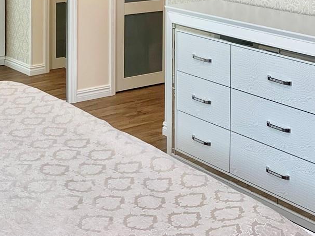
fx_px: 628
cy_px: -62
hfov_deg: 27.8
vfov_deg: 19.8
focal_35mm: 69
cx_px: 83
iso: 50
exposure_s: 1/60
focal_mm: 4.25
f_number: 1.8
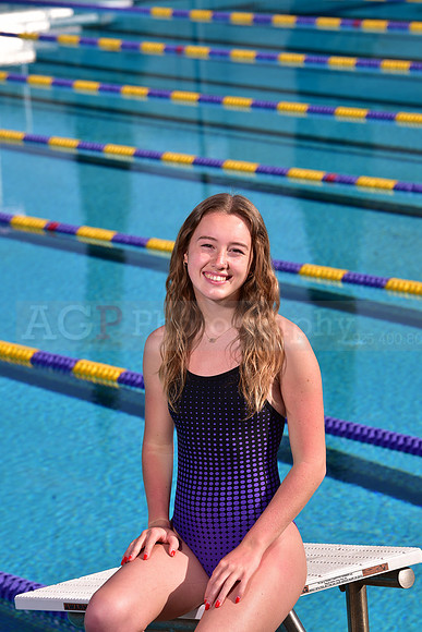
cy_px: 316
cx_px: 211
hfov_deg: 8.6
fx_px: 2811
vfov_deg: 12.8
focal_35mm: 160
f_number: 9
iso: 80
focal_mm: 160
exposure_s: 1/250
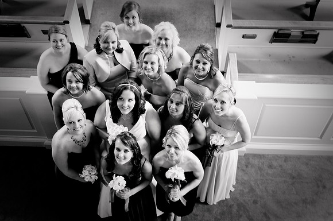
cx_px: 166
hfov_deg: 43.7
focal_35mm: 45
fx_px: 416
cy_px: 110
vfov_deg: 29.8
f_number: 4.5
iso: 250
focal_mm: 30
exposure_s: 1/8
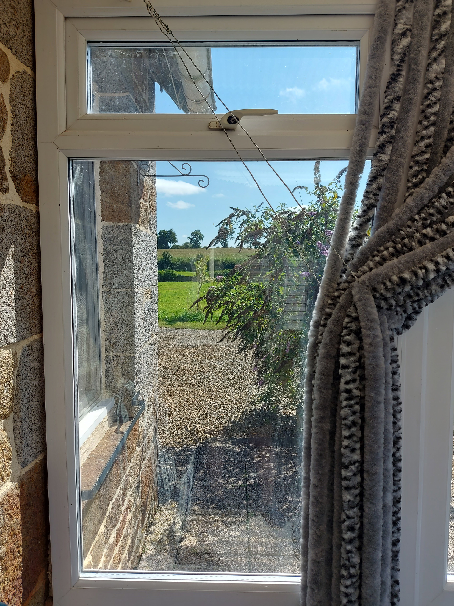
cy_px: 303
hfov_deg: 56.8
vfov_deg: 71.6
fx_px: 420
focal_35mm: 24
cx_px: 227
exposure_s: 1/710
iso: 32
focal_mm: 5.23
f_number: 1.8
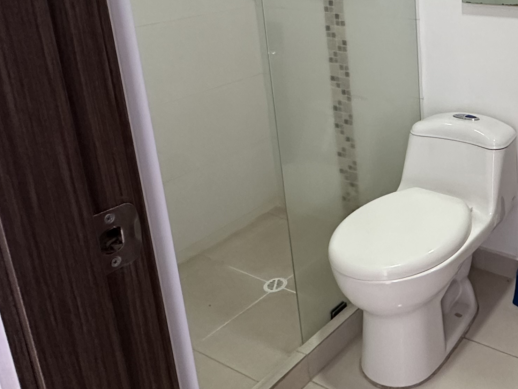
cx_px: 486
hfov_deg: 43.7
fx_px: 569
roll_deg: +0.4
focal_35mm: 38
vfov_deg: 36.2
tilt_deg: -13.9
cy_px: 65
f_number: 2.2
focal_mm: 2.22
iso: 320
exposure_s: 1/120
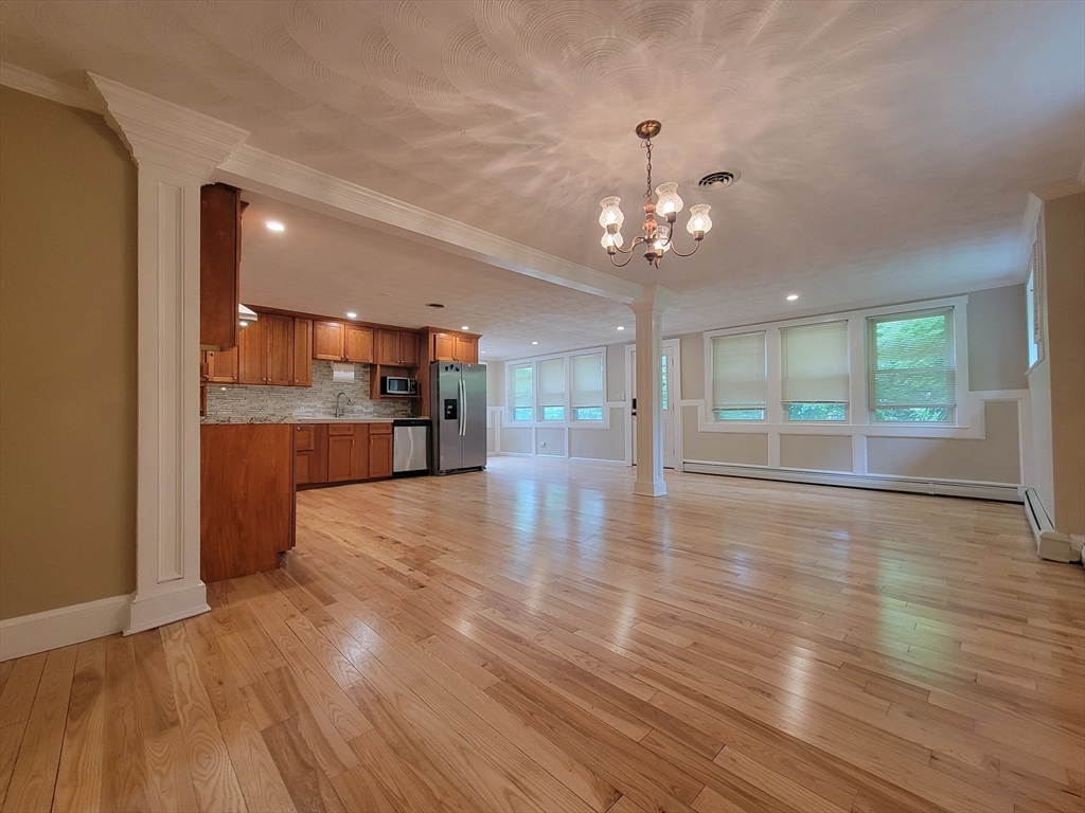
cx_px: 542
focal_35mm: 13
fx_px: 407
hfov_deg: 106.2
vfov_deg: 89.9
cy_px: 406
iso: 200
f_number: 2.2
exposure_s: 1/60
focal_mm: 2.2
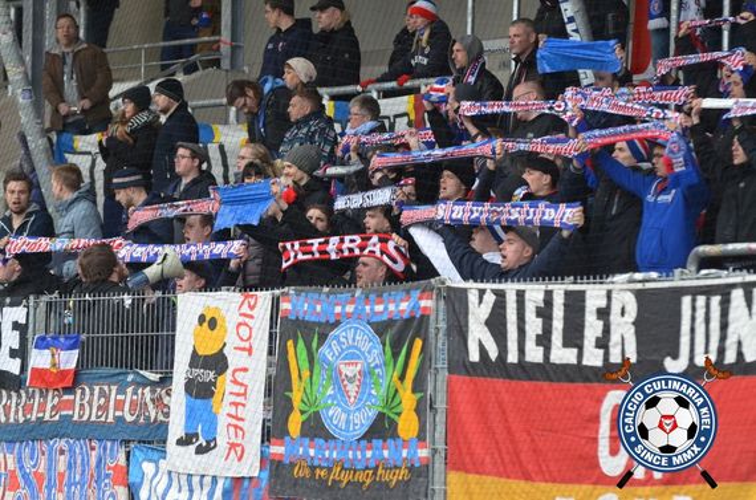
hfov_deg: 8.6
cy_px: 250
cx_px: 378
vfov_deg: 5.7
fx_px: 5027
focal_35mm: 240
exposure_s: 1/1250
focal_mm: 160
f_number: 5.6
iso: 1250
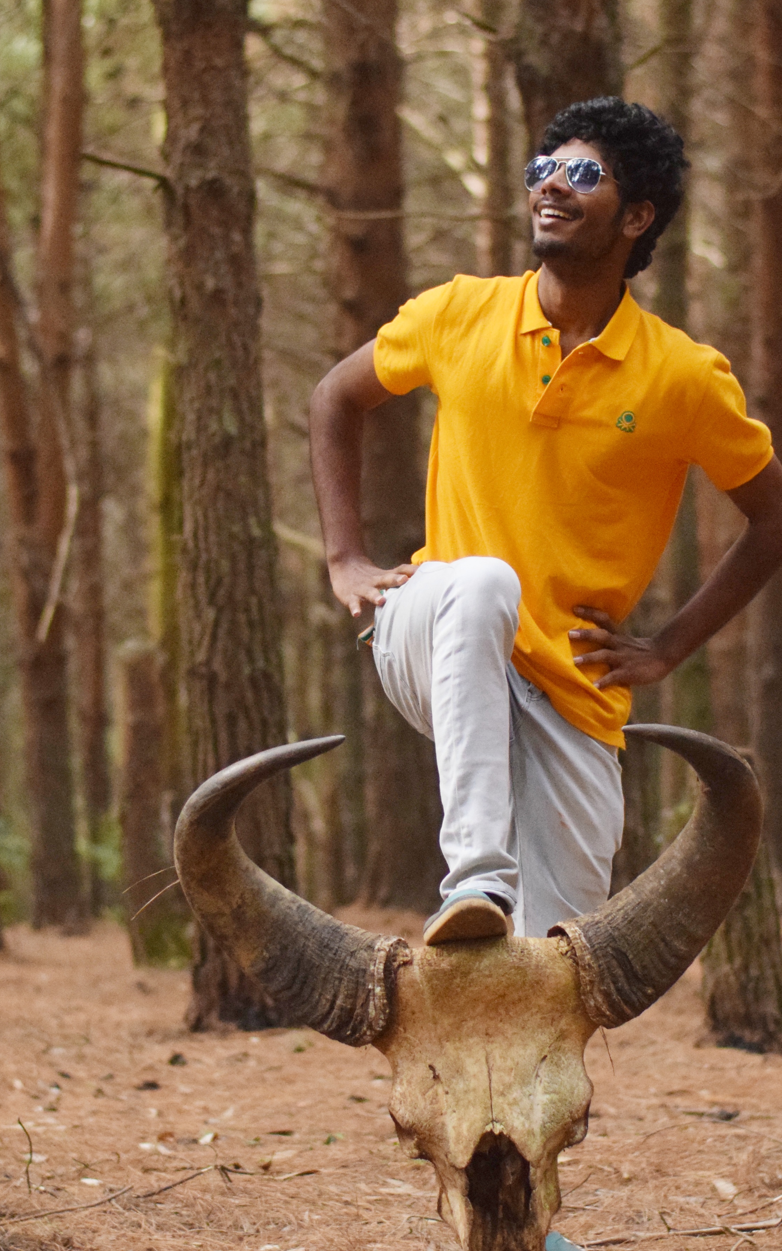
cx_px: 401
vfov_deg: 16.2
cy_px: 684
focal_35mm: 129
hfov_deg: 10.2
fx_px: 4399
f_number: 2.2
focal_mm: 50
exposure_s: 1/2500
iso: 2500
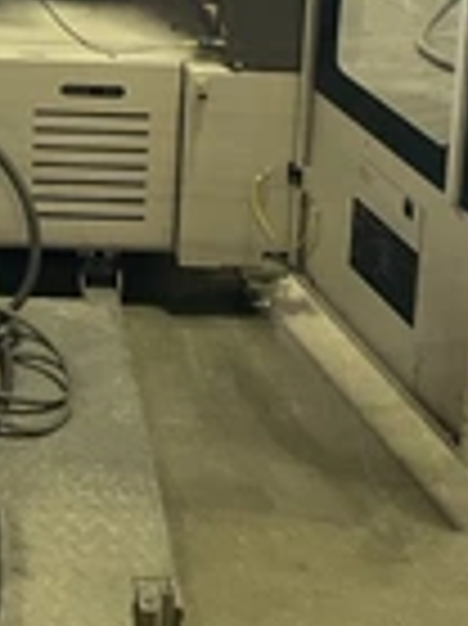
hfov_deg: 18.6
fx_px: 1354
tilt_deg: -9.2
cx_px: -81
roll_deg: +0.3
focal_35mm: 75
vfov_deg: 22.8
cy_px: -212
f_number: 1.6
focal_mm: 4.2
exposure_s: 1/60
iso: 200
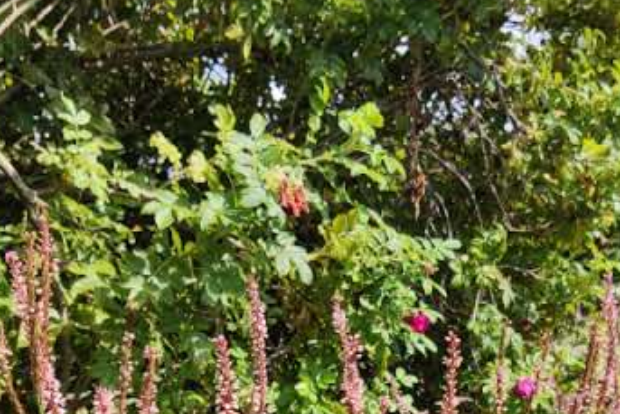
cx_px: 352
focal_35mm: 63
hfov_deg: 31.8
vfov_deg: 20.1
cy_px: 513
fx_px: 1085
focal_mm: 4.75
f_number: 1.75
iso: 112
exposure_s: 1/1641
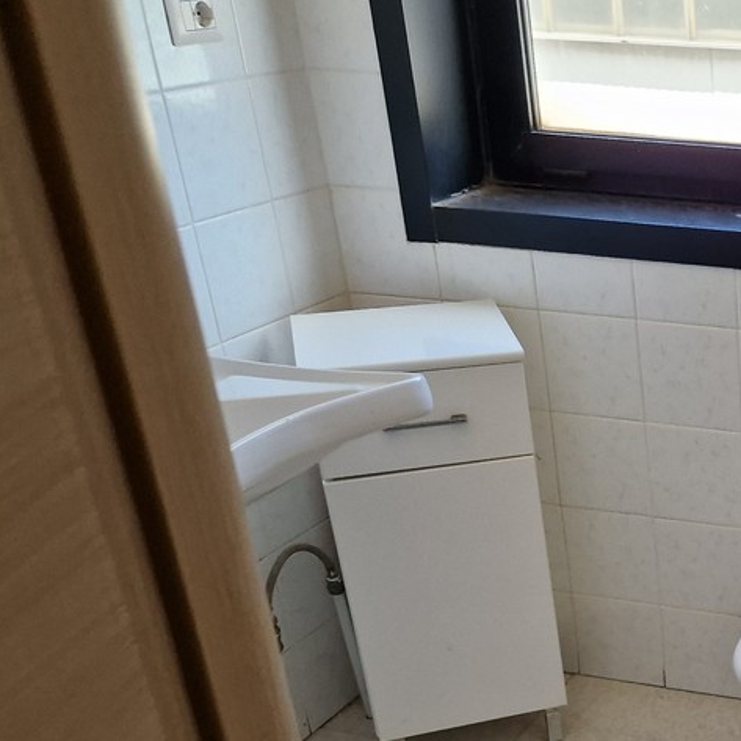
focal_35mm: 55
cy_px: 616
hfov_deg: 27.3
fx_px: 1332
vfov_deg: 30.2
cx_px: 896
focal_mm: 5.4
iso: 160
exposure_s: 1/100
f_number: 1.8
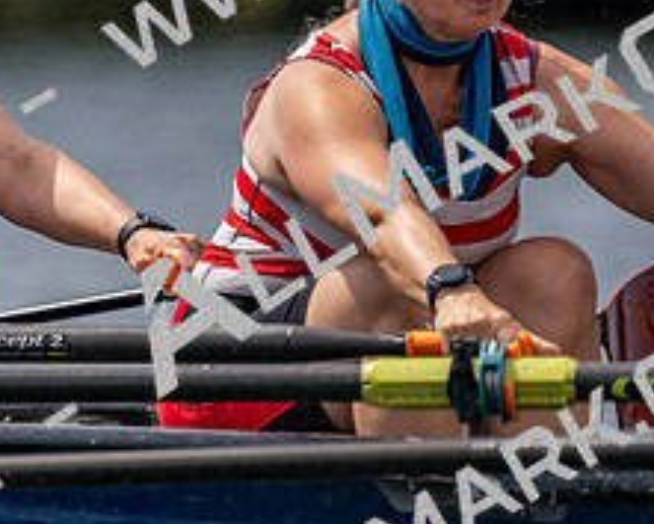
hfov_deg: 1.3
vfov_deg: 1.0
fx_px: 28601
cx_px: -112
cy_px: 117
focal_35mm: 1477
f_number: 6.3
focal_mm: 600
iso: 250
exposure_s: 1/1600
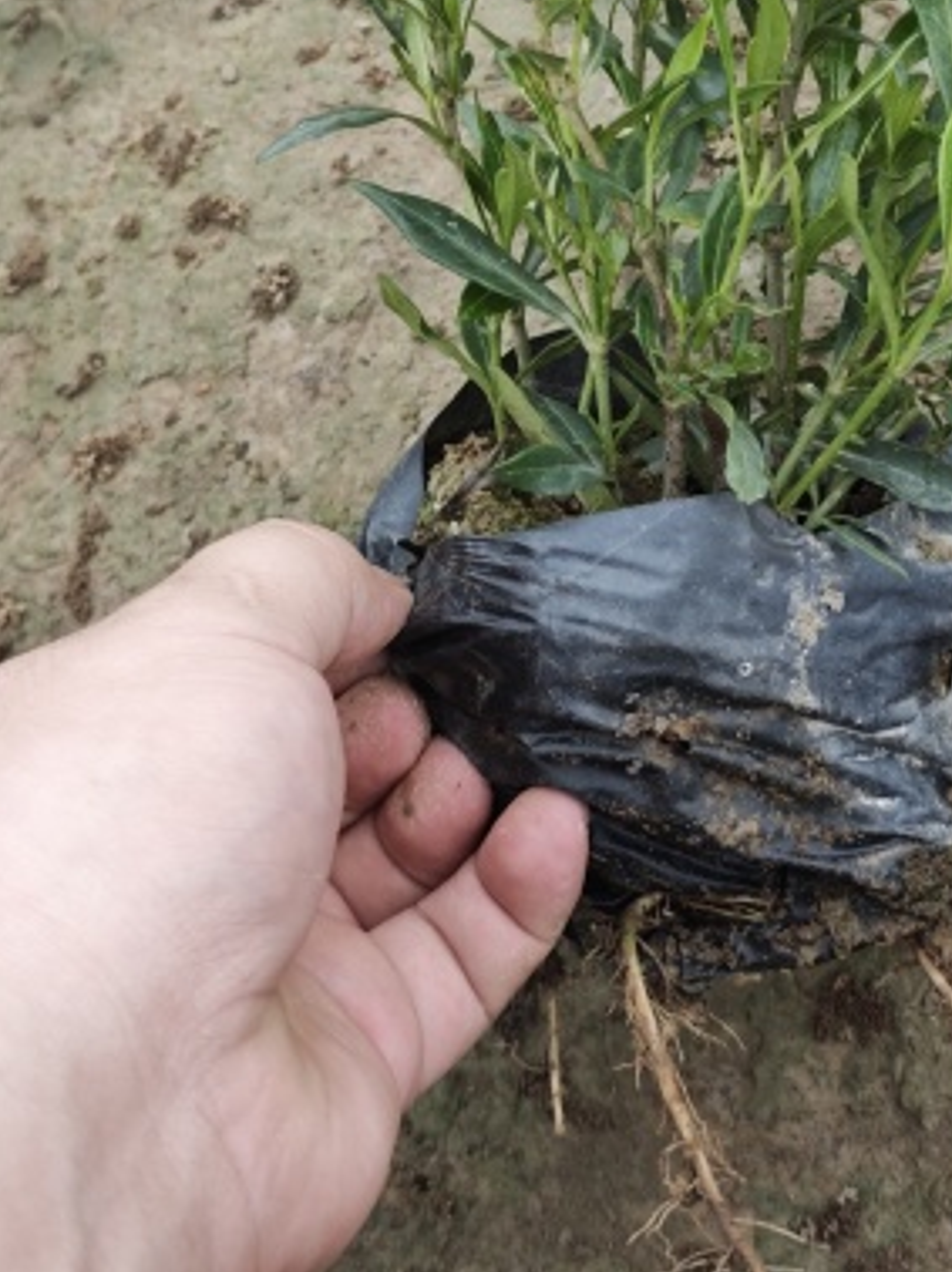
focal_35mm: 65
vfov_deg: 29.1
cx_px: 626
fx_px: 2386
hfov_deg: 22.5
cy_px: 241
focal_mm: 6.55
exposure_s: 1/167
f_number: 1.62
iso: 50
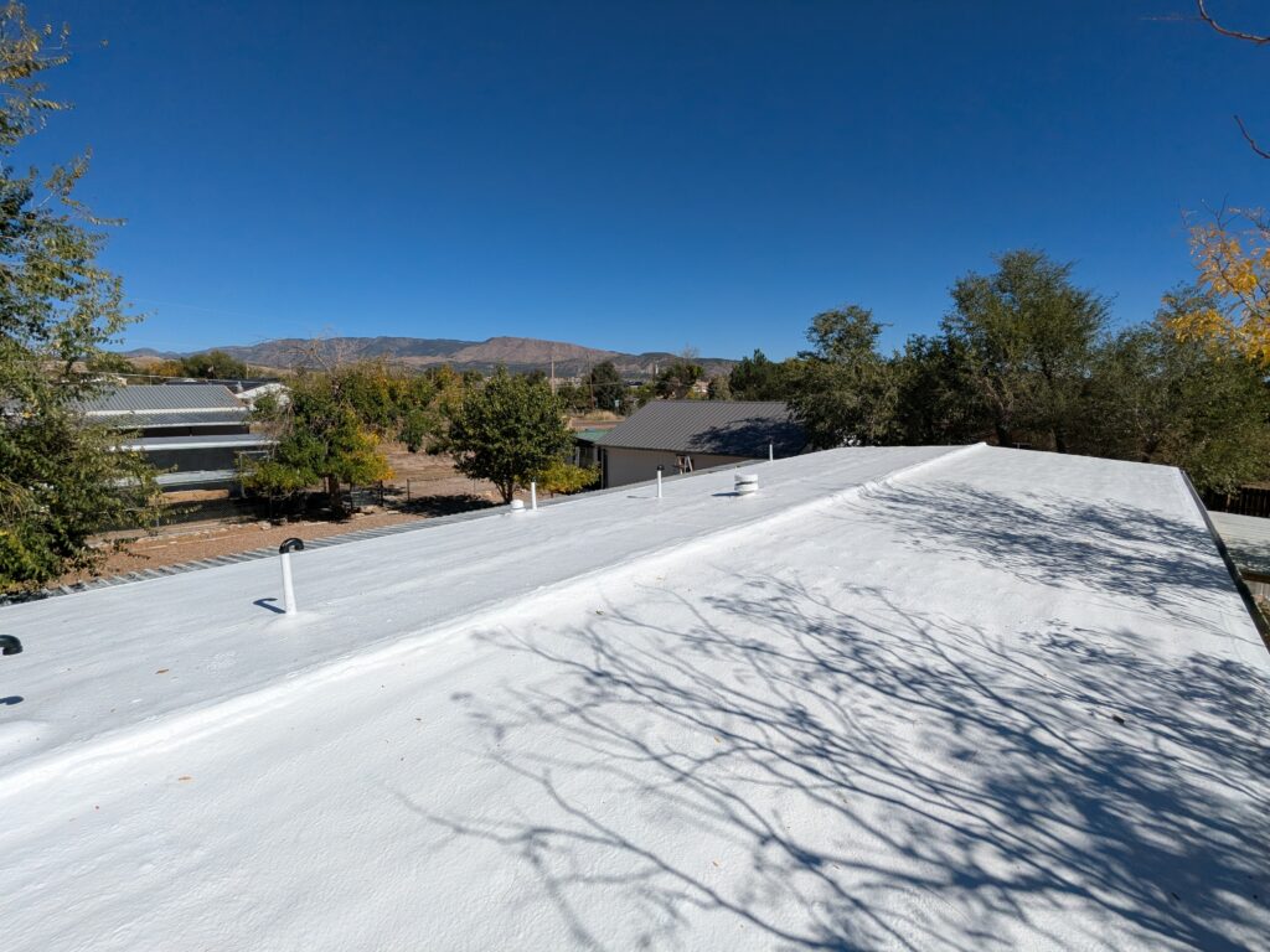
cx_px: 635
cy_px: 476
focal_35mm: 16
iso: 55
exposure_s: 1/4902
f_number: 2.2
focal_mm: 2.35
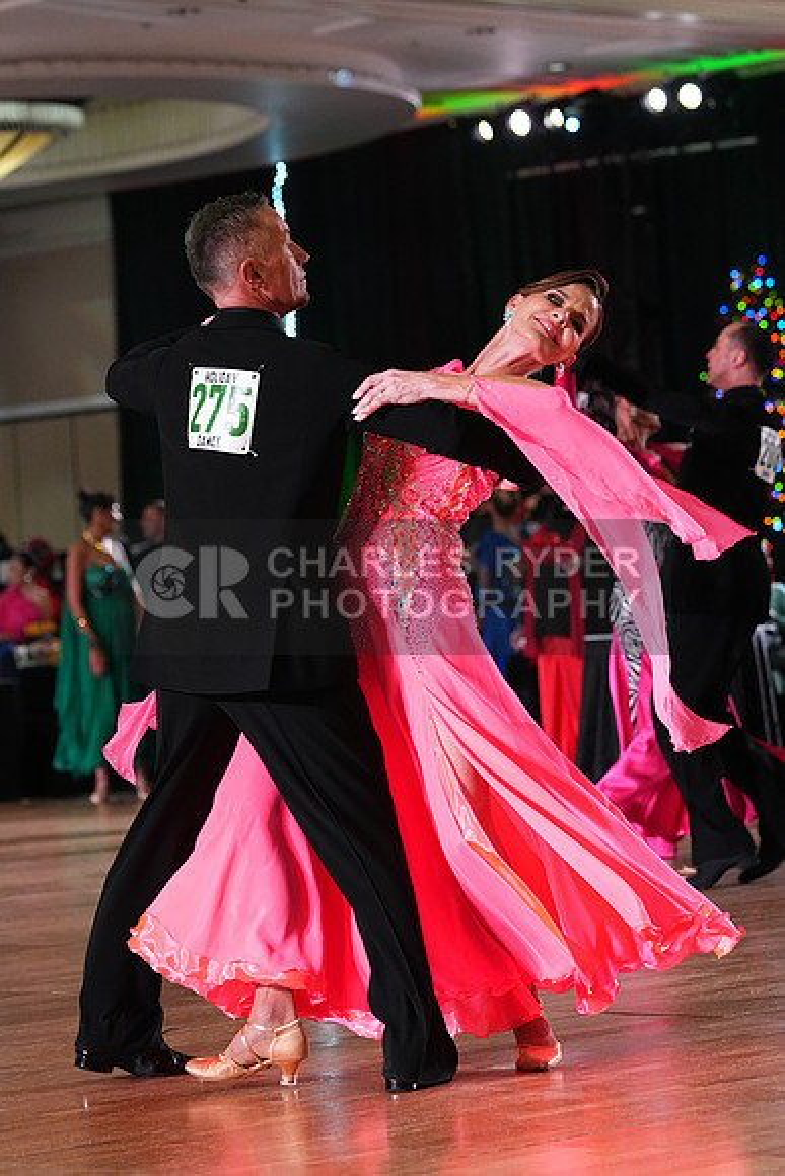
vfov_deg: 16.1
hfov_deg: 10.8
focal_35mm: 127
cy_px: 588
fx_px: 4151
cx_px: 392
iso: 6400
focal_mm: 127
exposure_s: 1/400
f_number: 5
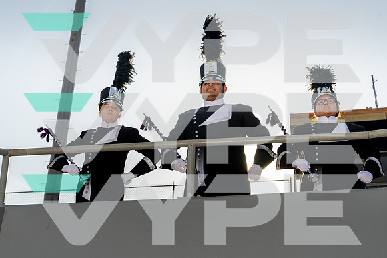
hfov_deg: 32.4
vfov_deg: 21.9
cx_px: 194
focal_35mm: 62
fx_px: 667
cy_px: 129
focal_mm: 62
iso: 100
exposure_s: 1/250
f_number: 8
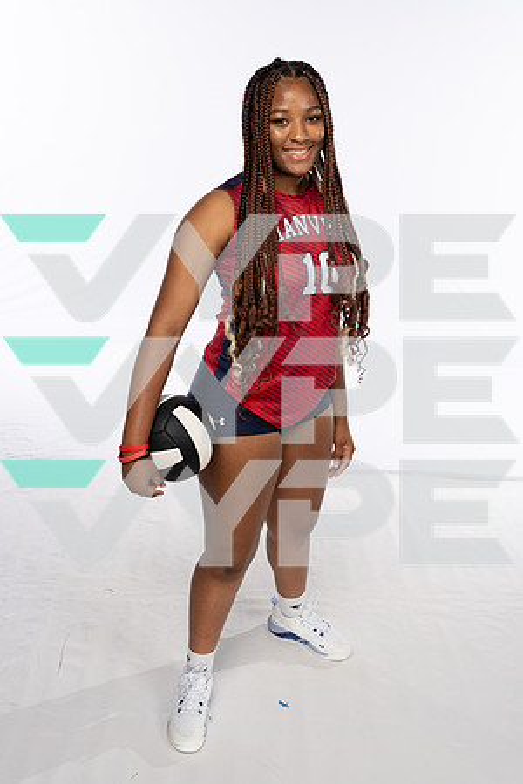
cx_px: 262
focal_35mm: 38
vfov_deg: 50.7
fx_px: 828
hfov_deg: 35.1
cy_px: 392
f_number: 7.1
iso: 200
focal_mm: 38
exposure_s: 1/250
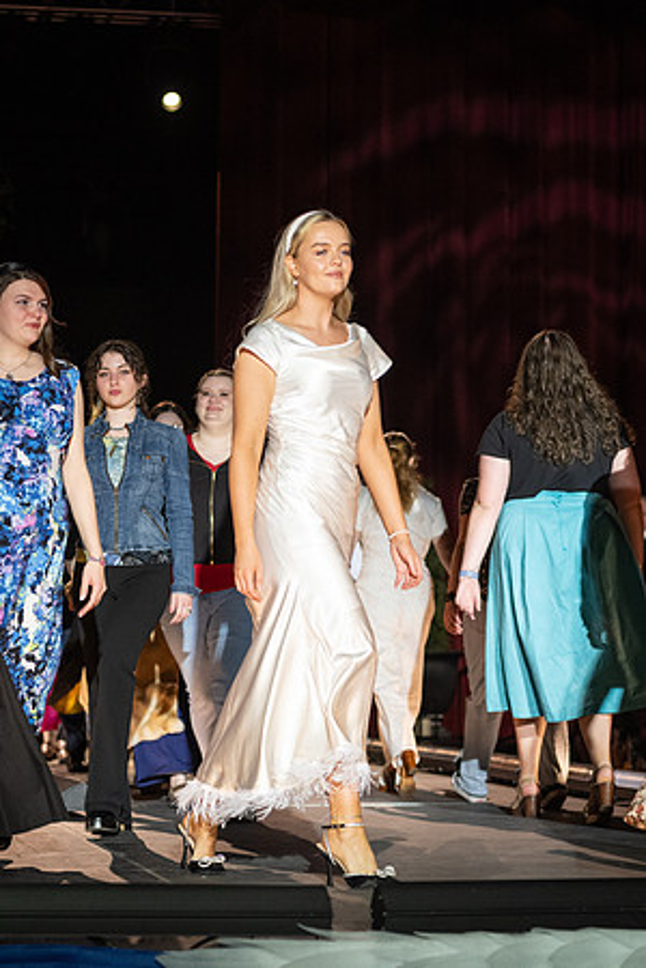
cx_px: 314
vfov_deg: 17.7
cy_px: 529
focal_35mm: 115
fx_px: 3104
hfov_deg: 11.9
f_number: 2.8
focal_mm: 70
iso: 1000
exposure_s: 1/1000
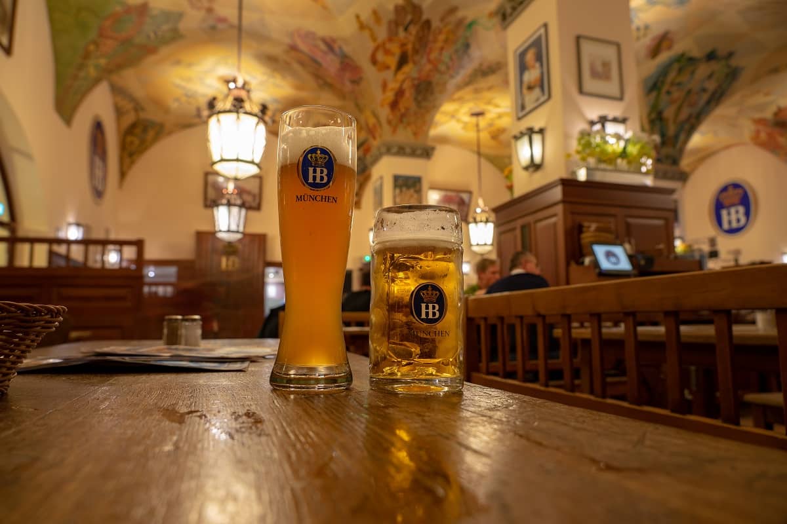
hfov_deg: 73.7
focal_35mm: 24
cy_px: 262
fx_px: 525
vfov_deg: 53.1
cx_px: 394
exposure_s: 1.6
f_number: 5.6
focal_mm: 24
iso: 100
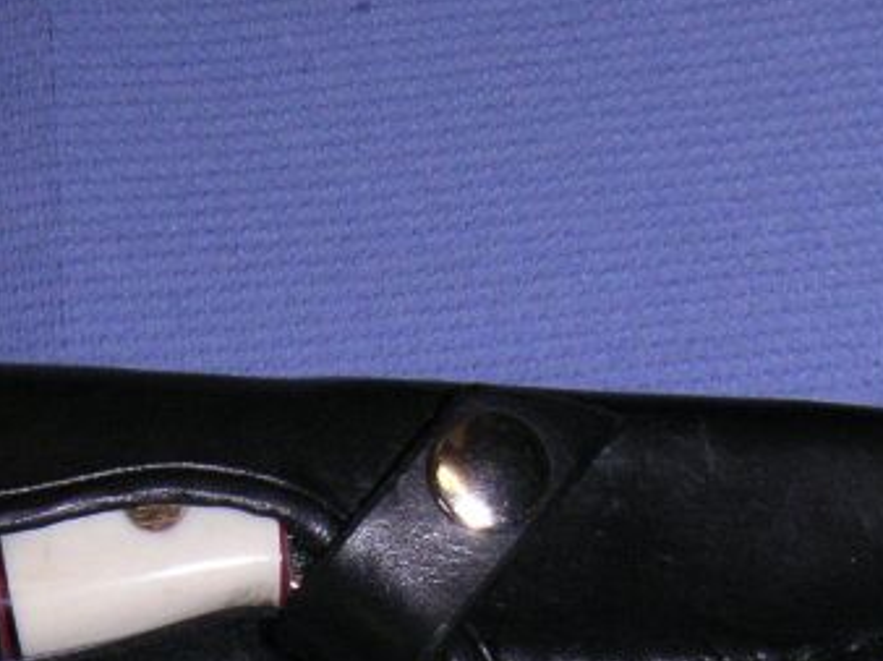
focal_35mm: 90
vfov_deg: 16.0
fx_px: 2294
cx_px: 329
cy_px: 679
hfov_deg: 21.7
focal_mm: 6
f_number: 6.7
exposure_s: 1/45
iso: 160
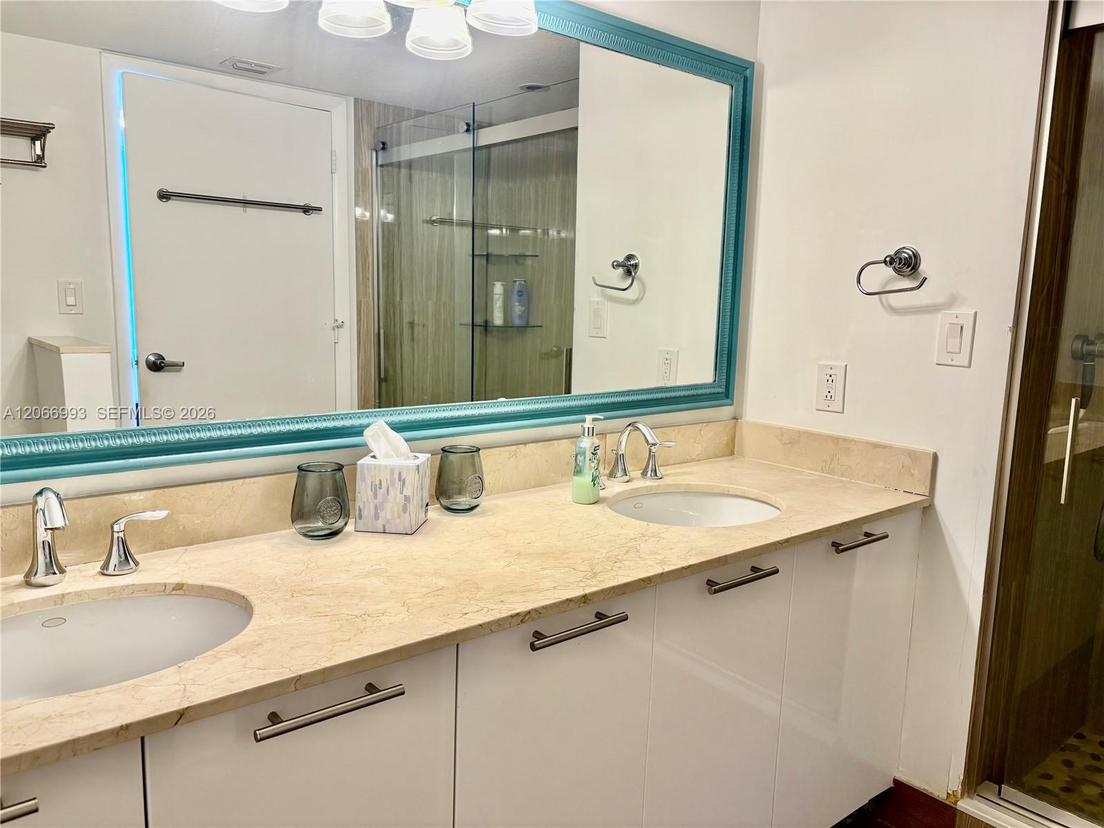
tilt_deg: -8.8
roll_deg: -1.2
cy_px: 414
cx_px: 552
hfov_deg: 67.3
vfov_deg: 53.1
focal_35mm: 26
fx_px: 829
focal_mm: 5.96
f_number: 1.6
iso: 100
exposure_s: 1/120
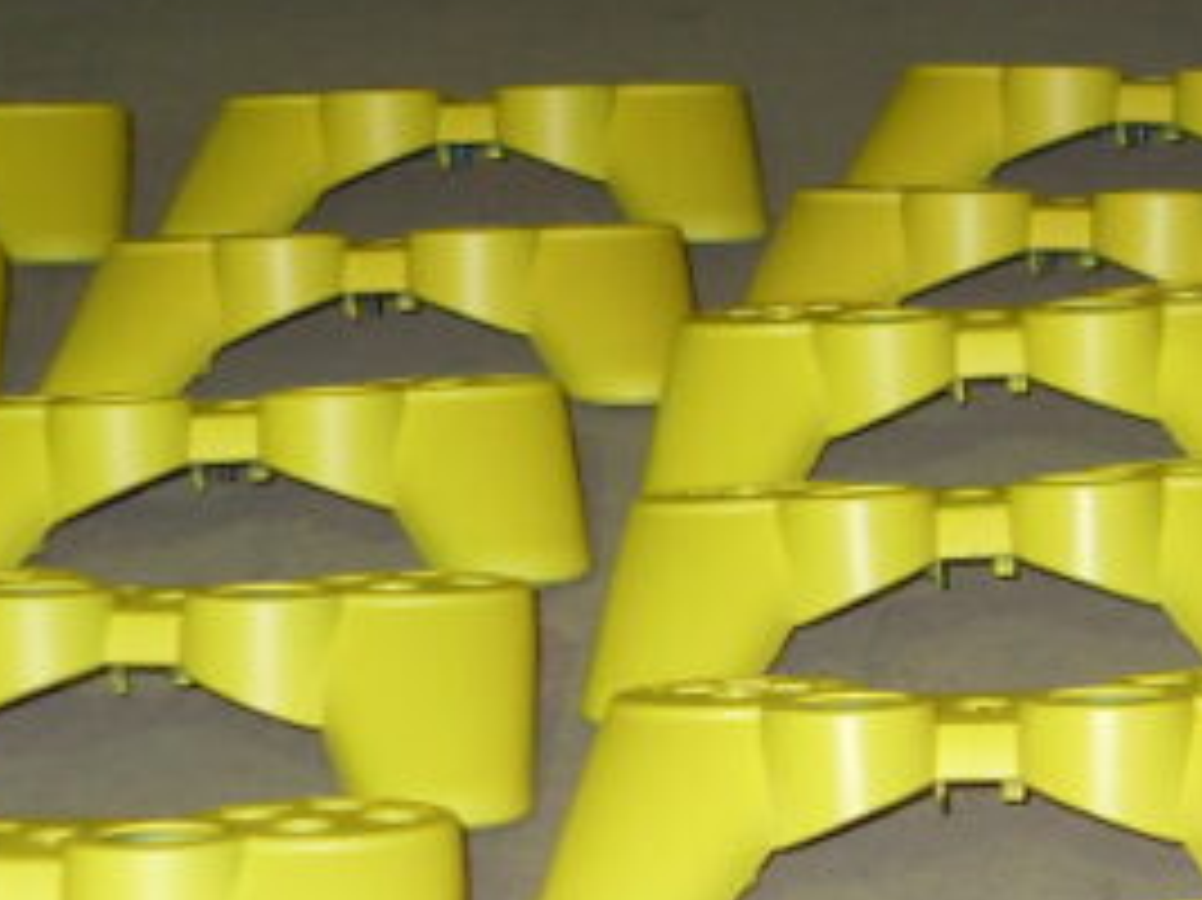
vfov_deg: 14.0
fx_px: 3644
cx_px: 1445
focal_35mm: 105
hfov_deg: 17.8
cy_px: 788
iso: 100
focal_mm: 6.3
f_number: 2.8
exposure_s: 1/45
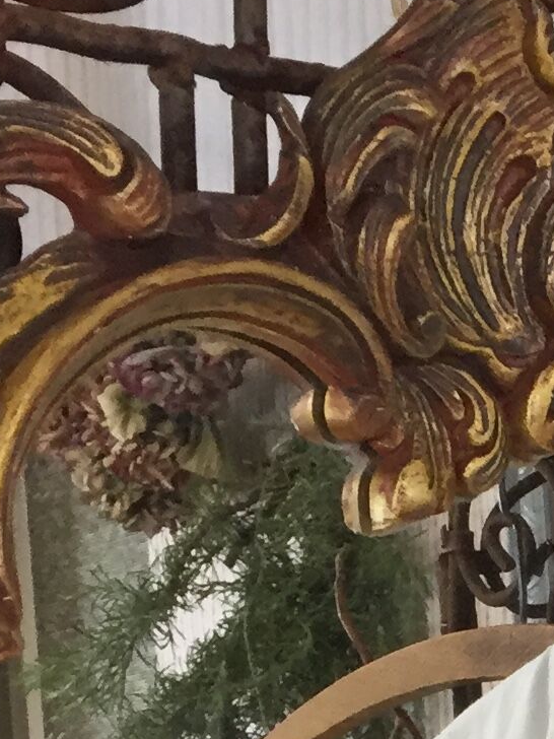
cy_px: 1219
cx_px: 998
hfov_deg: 10.7
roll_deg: -1.2
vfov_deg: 13.9
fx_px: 2774
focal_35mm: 130
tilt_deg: -9.6
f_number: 2.2
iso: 64
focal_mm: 4.15
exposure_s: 1/33
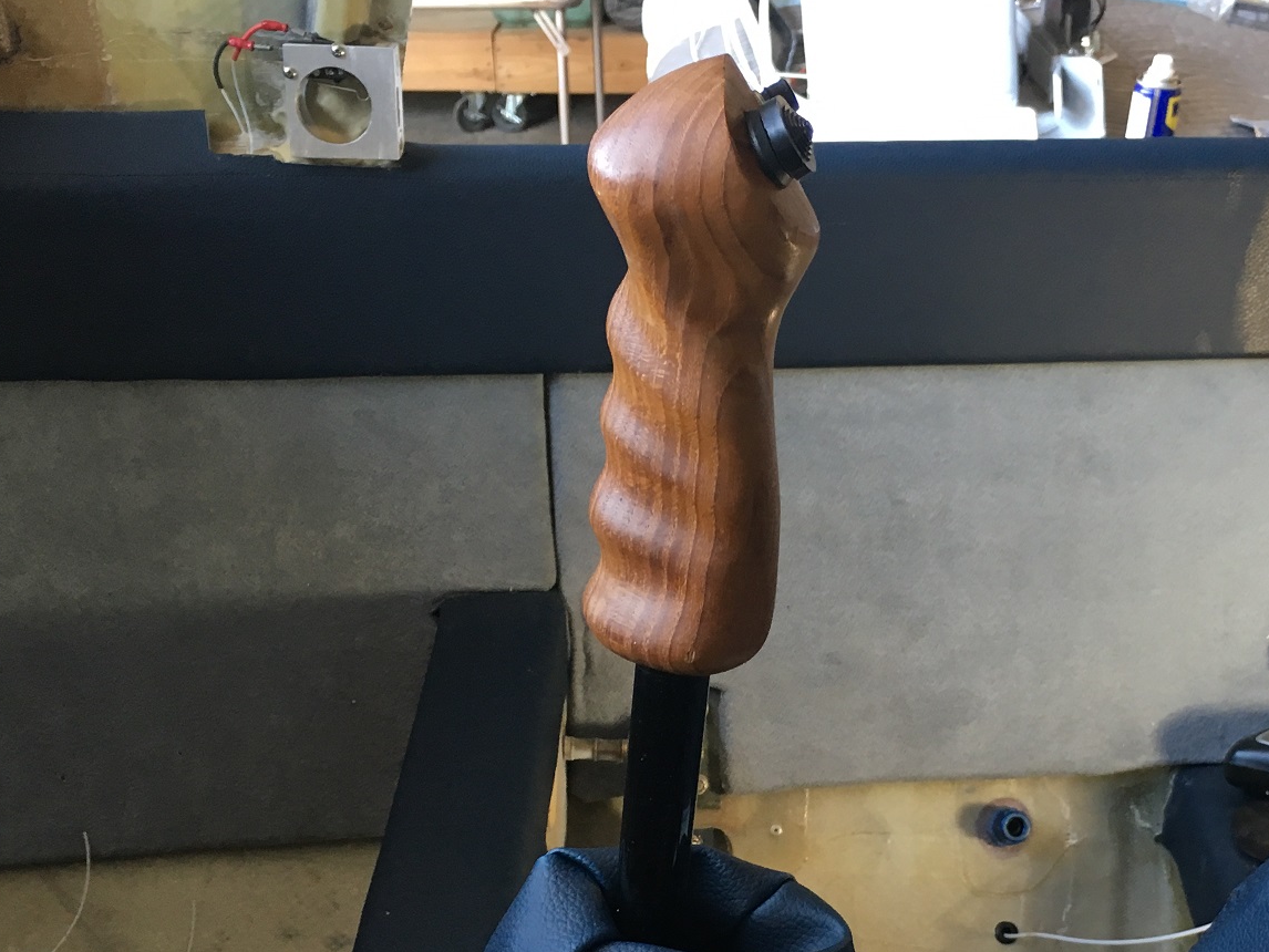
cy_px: 737
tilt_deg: -31.2
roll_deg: -2.1
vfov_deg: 28.1
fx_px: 1870
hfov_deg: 37.2
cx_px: 798
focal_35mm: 51
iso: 80
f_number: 2.2
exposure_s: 1/30
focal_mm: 4.15
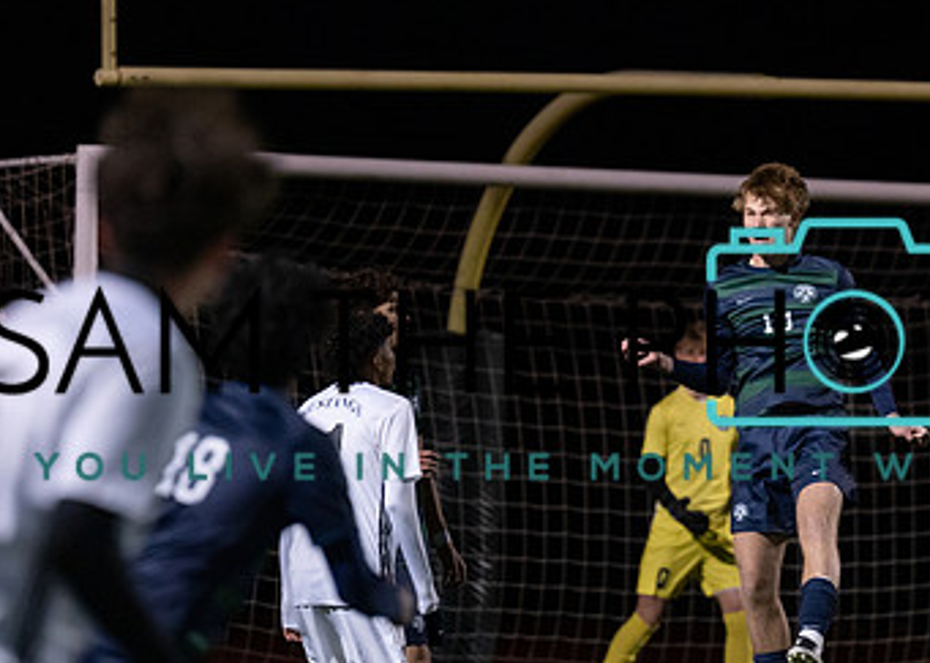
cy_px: 265
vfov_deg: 3.2
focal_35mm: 443
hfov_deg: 4.6
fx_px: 11692
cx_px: 720
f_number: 2.8
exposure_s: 1/1000
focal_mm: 200
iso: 2500
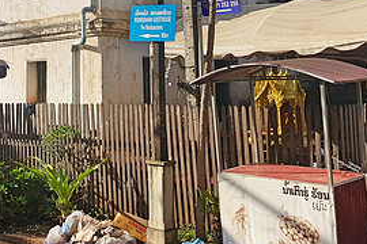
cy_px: 41
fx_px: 591
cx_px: 41
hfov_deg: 32.8
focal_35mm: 58
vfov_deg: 23.0
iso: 40
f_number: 1.7
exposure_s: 1/2440
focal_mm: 4.2
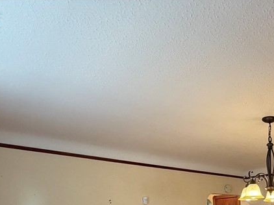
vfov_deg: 33.7
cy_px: 247
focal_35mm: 34
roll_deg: +1.9
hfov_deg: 47.8
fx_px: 269
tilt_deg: -5.7
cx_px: 253
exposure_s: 1/120
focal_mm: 2.22
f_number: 2.2
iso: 250
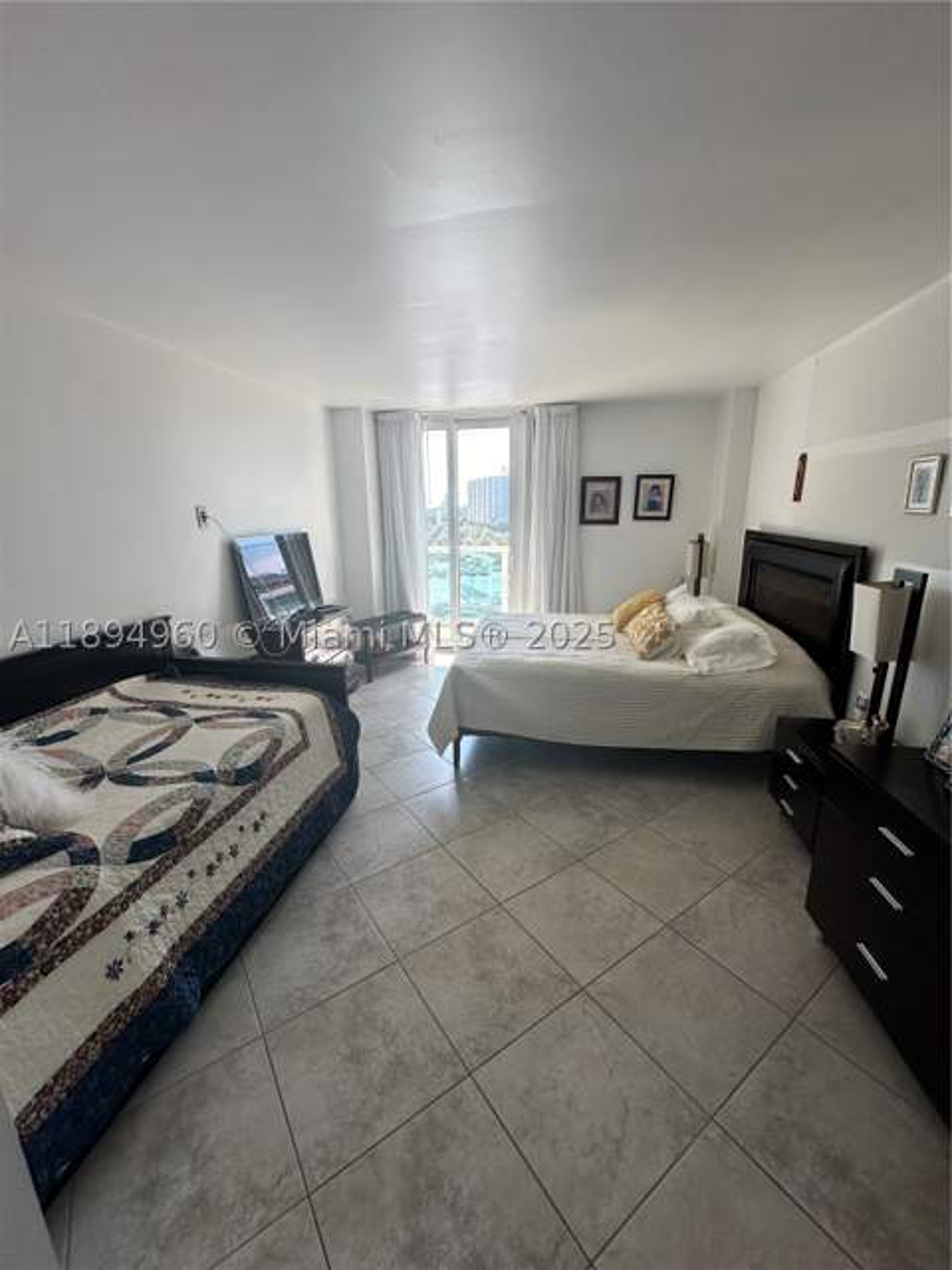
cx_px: 476
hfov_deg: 85.7
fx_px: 513
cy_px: 635
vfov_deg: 102.1
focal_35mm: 14
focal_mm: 2.22
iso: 64
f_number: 2.2
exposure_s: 1/120
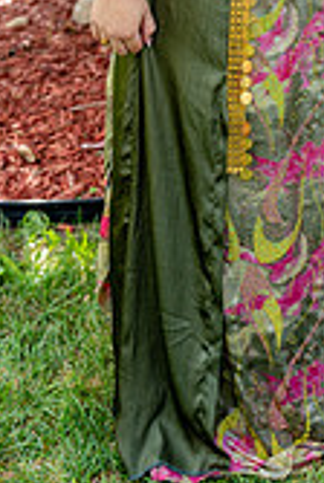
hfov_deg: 15.2
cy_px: -101
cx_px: 417
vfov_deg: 21.8
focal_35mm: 86
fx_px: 1156
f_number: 5
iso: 320
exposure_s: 1/320
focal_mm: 32
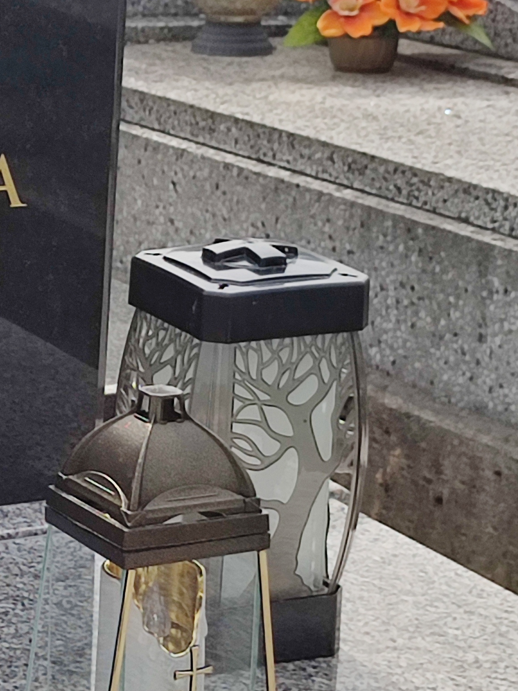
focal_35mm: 65
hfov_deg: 21.0
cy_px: 383
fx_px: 1297
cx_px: -112
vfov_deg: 29.8
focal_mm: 6.04
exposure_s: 1/690
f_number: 1.9
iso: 50
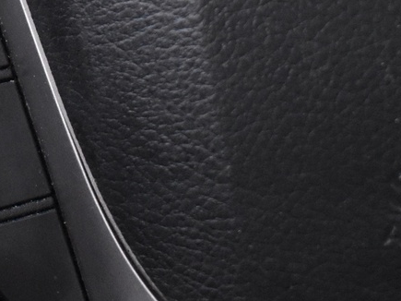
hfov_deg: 14.7
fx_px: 1494
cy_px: -78
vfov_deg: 11.2
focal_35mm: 129
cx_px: -112
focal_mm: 24
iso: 3200
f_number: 3.8
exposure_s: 1/20
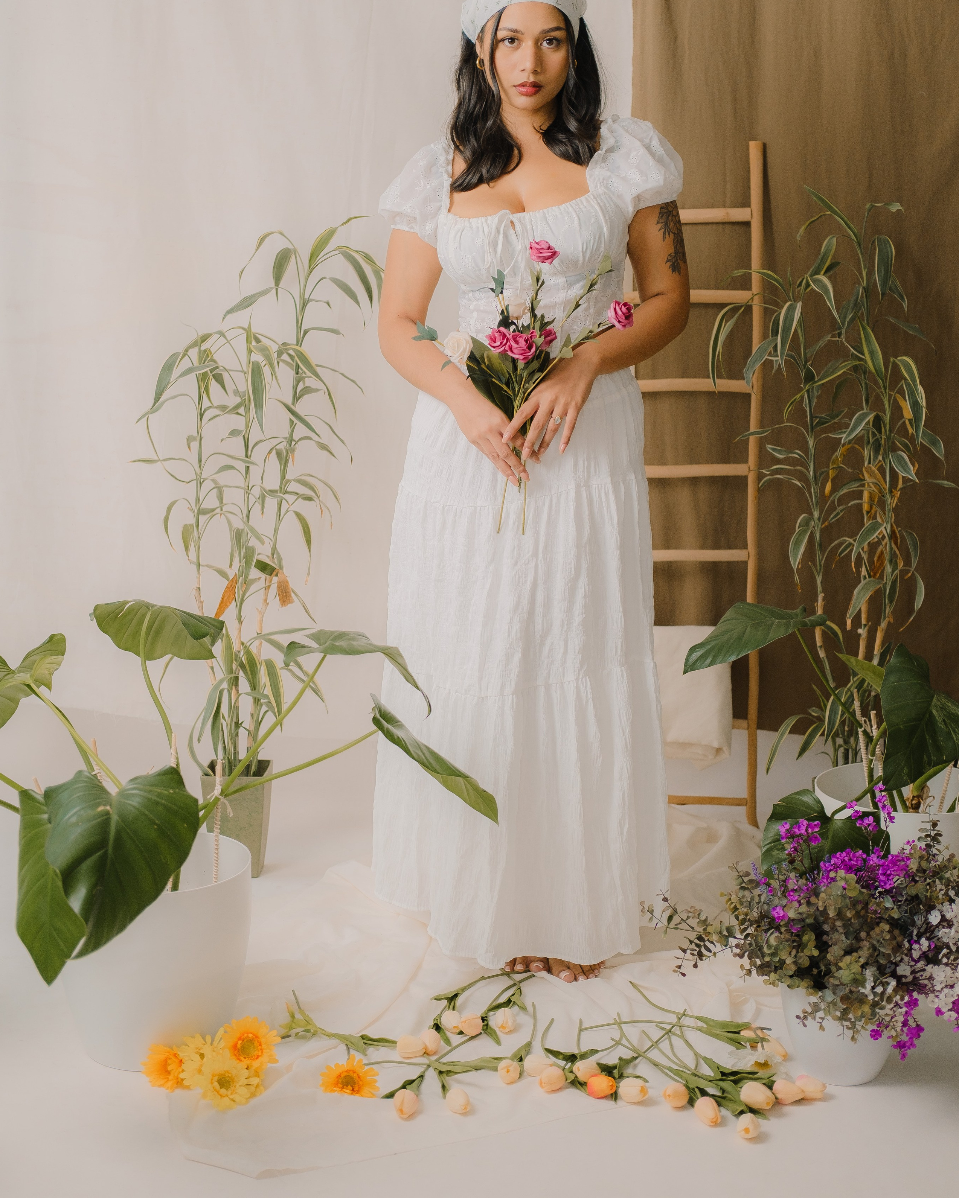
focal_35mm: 60
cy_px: 505
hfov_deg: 25.4
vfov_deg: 31.4
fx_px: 2128
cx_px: 479
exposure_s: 1/125
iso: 500
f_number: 2
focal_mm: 35
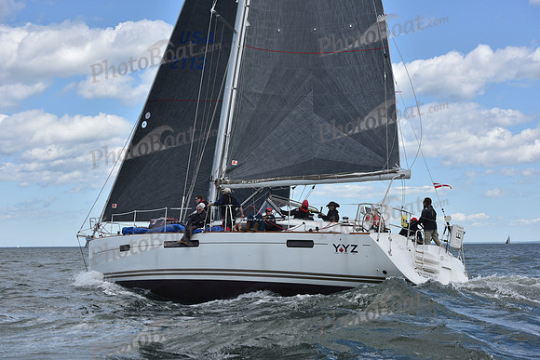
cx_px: 270
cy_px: 180
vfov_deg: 19.5
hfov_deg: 28.8
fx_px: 1050
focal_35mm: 70
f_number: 7.1
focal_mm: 70
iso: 320
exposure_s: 1/1250
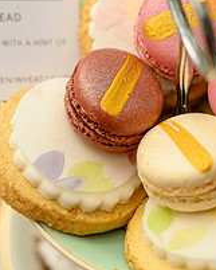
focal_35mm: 135
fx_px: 1078
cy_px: 102
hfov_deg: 11.4
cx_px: 152
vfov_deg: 14.2
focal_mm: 50
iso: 200
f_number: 2.5
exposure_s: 1/500
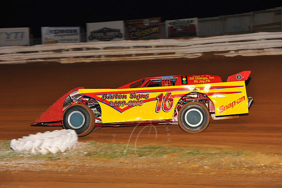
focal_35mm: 100
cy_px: 94
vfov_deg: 13.7
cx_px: 141
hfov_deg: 20.4
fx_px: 783
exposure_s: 1/250
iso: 500
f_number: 5.6
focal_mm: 100
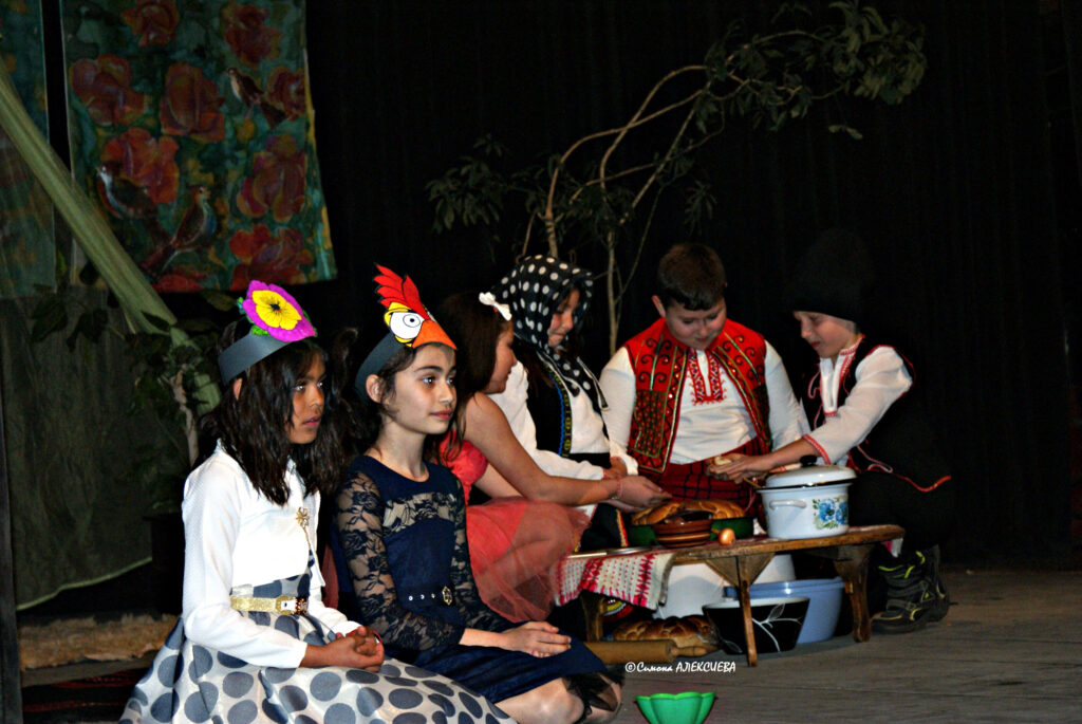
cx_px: 541
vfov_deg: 13.1
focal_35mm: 105
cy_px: 362
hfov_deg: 19.4
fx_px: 3159
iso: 400
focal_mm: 70
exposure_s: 1/125
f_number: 5.6
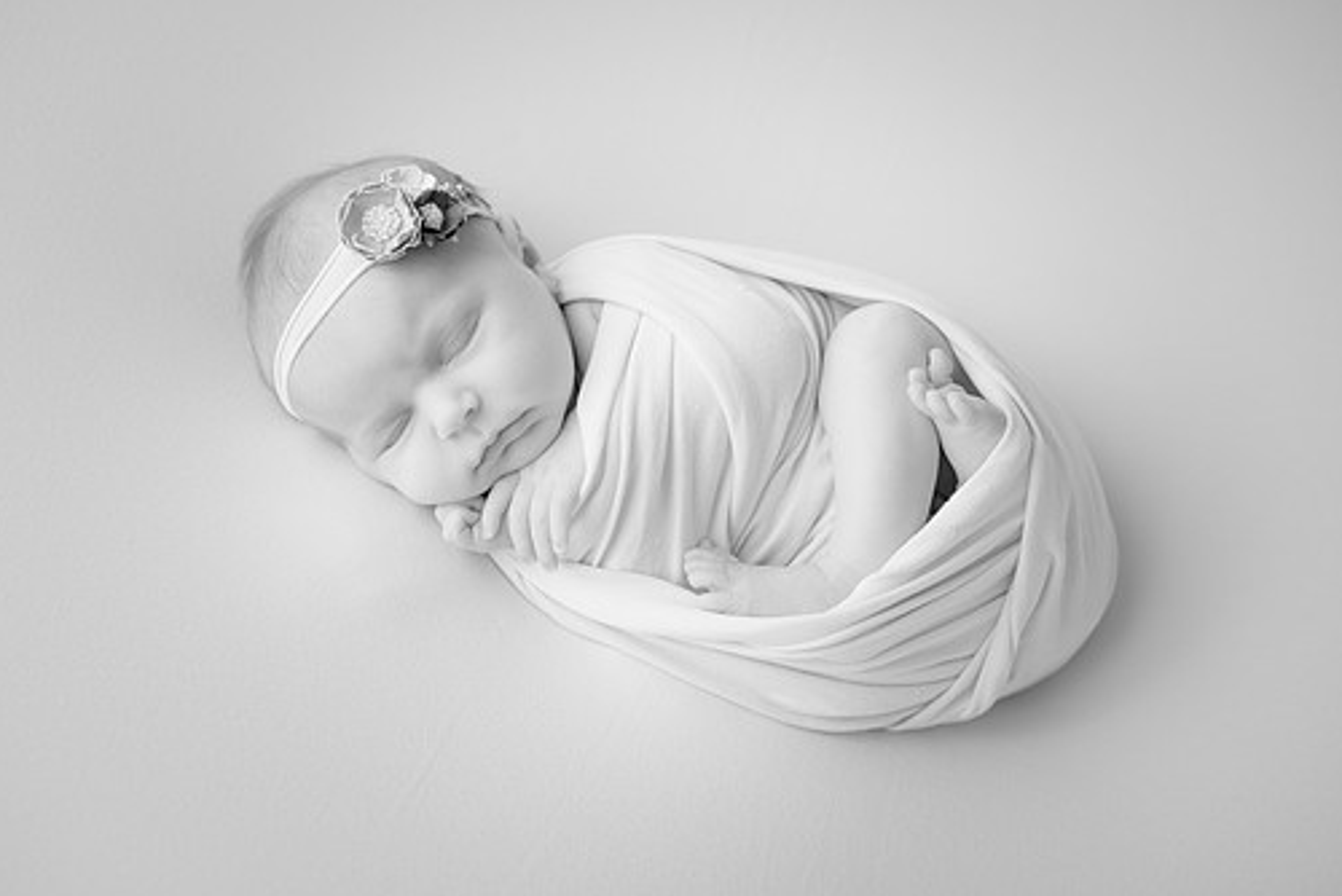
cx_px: 636
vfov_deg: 23.4
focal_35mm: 58
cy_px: 431
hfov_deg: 34.5
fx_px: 2163
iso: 160
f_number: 2.8
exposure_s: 1/160
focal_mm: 50
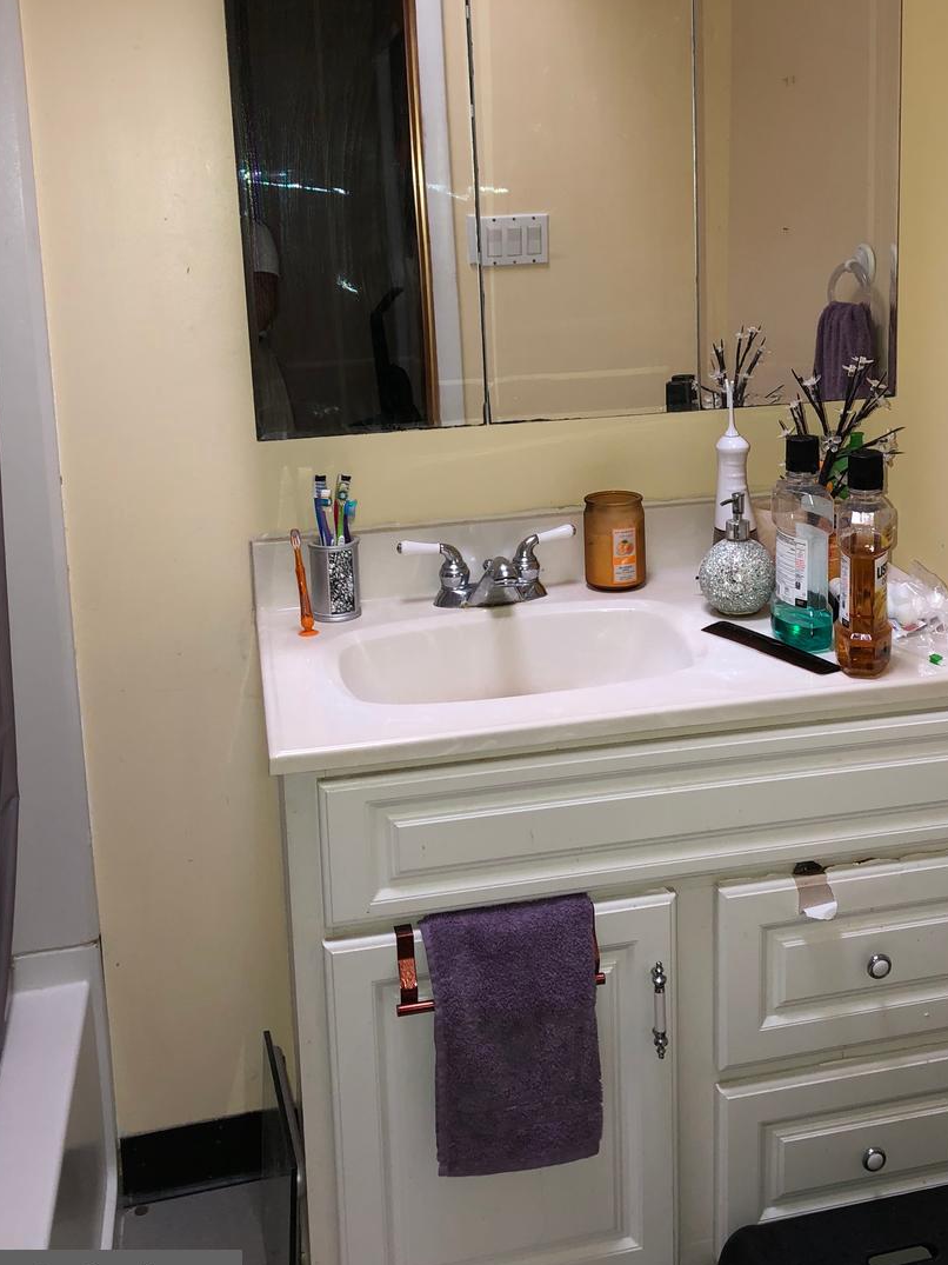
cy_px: 442
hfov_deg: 35.6
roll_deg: +0.9
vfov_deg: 46.2
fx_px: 1461
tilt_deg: -9.8
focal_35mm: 40
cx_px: 626
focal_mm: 3.99
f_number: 1.8
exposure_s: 1/13
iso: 32
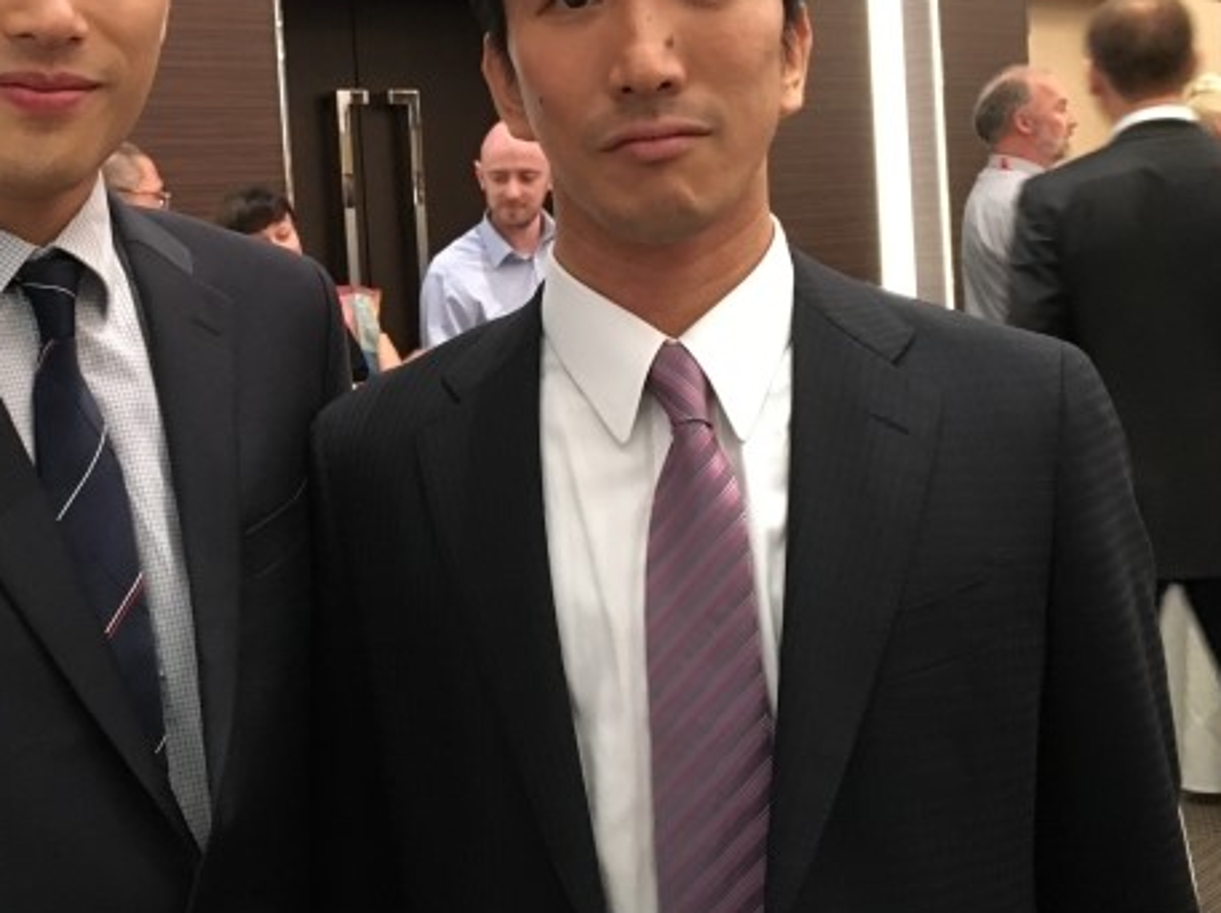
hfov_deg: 39.4
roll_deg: +2.9
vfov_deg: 30.5
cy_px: 279
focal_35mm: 47
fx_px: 1657
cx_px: 315
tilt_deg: -1.0
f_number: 2.2
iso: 250
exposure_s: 1/15
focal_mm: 4.15
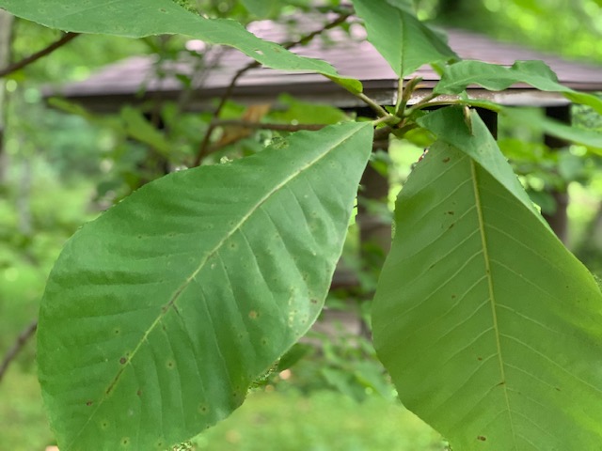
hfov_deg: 36.8
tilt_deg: -5.8
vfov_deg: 28.0
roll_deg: +1.5
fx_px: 904
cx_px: 301
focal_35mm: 52
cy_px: 226
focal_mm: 6
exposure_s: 1/60
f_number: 2.4
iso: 400
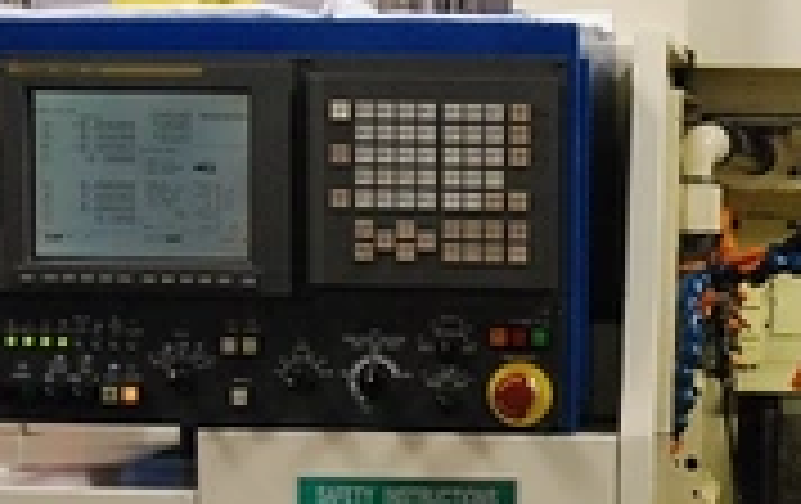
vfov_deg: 13.6
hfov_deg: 21.0
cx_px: 756
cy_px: 416
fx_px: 2100
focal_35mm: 96
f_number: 5.6
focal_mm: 28
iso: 1600
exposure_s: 1/125
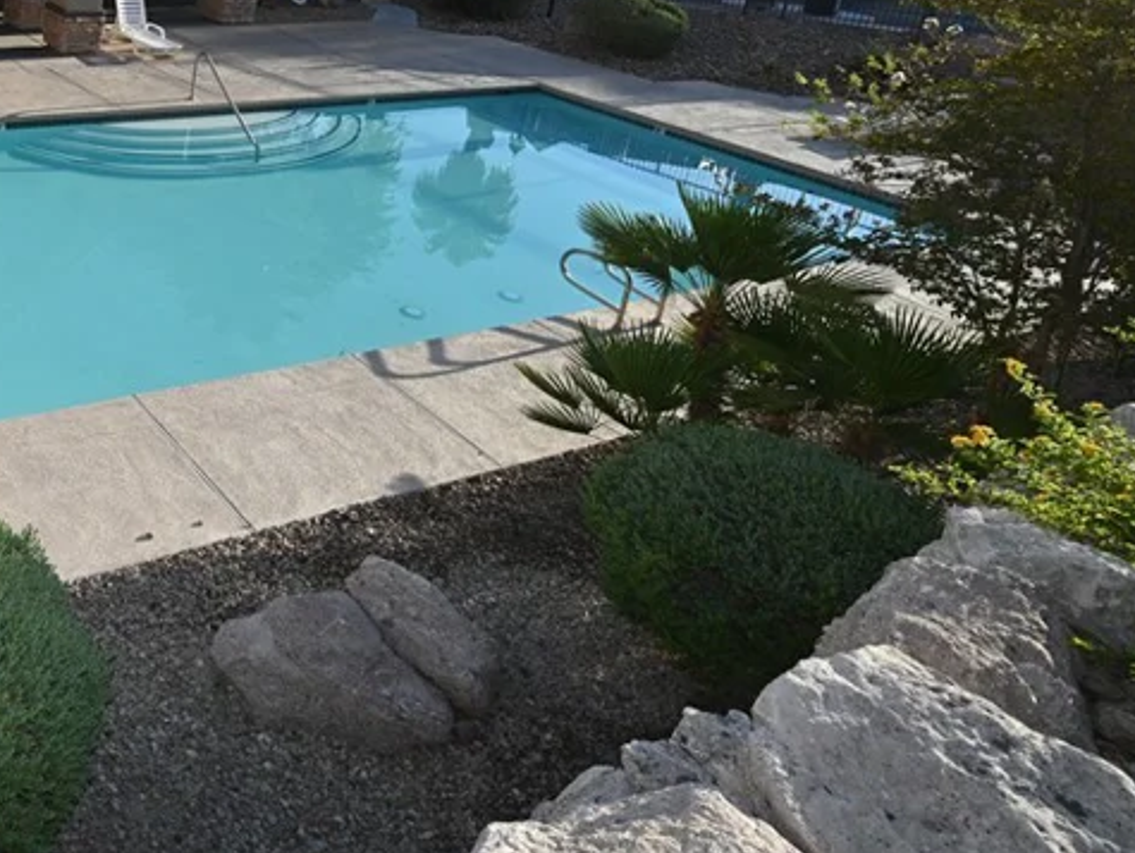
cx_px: -36
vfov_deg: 43.1
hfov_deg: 47.8
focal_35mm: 30
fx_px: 986
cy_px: 97
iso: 640
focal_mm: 14.5
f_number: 11
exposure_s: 1/200
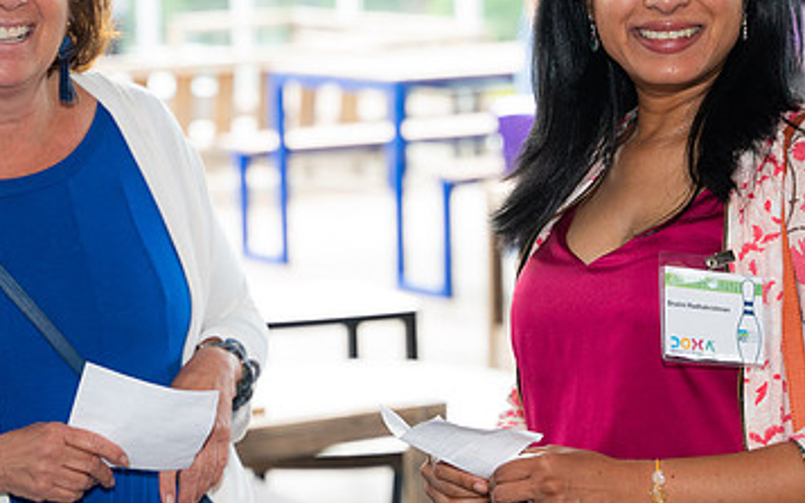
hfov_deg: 15.5
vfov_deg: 9.7
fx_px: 2961
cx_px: 368
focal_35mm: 135
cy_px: 163
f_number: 3.5
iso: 1250
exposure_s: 1/500
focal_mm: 75
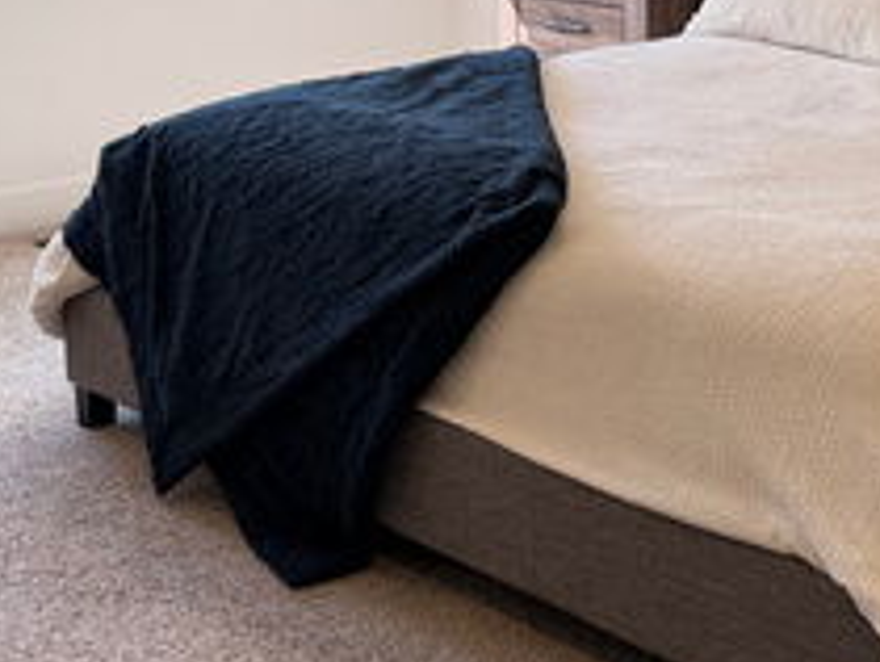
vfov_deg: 19.4
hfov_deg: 26.5
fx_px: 1858
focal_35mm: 73
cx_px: 570
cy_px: -59
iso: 100
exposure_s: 1/247
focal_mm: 6.76
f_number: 1.78
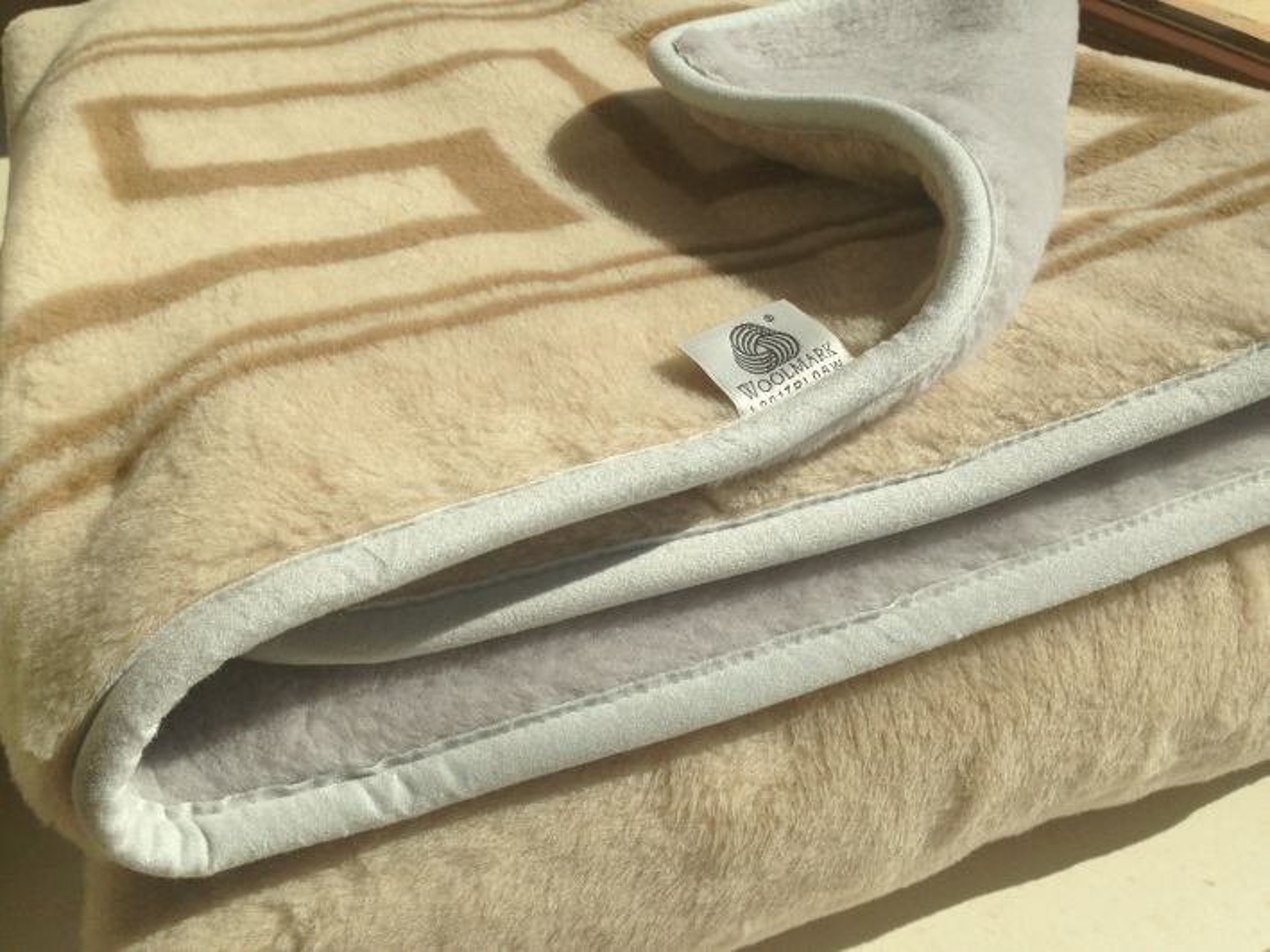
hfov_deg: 55.3
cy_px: 476
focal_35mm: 33
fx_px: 1211
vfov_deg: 43.0
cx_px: 635
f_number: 2.4
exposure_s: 1/2169
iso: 50
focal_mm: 4.13
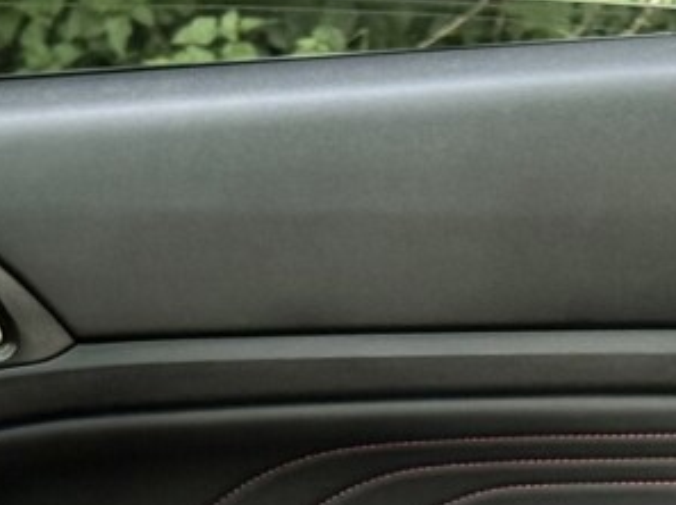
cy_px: 830
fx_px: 5052
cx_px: 132
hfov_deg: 7.6
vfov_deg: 5.7
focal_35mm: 259
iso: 160
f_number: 1.78
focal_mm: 6.76
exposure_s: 1/85
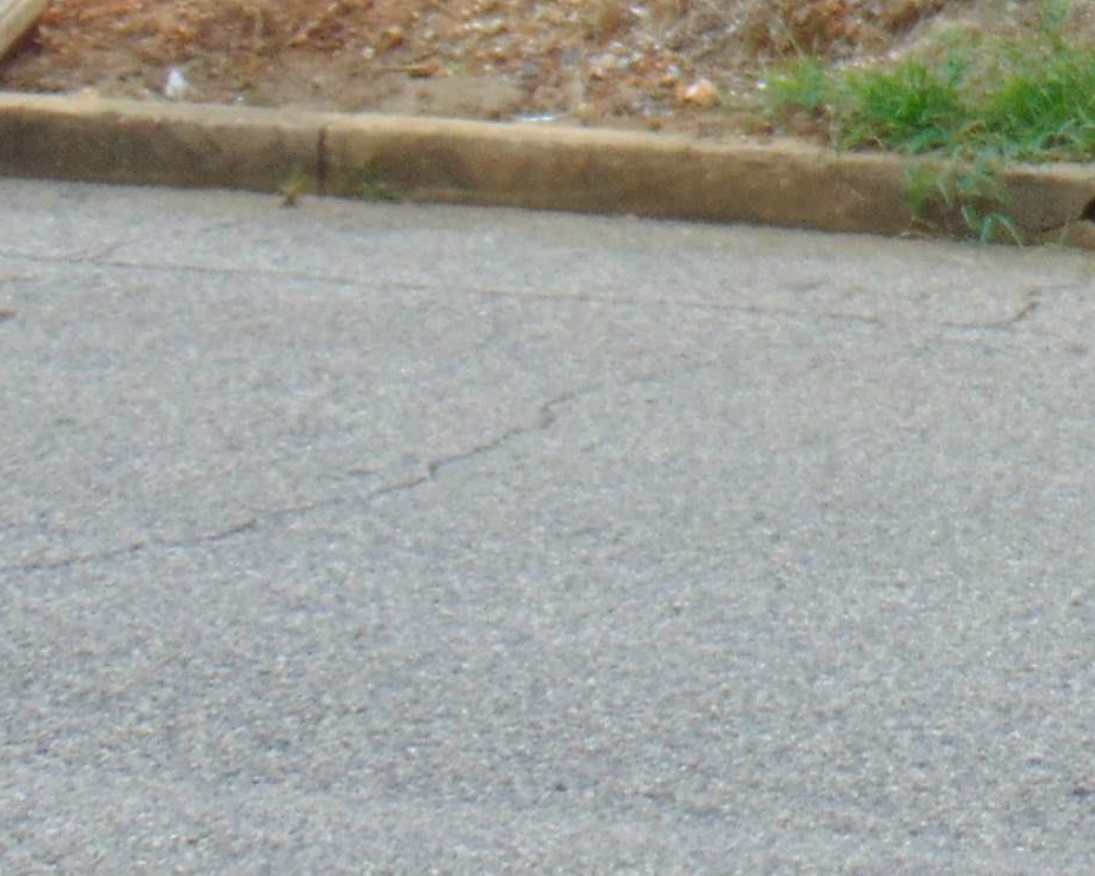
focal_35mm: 113
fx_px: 3662
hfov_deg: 15.9
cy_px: -320
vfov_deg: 13.1
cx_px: 1532
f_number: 3.2
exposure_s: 1/640
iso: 80
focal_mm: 6.3
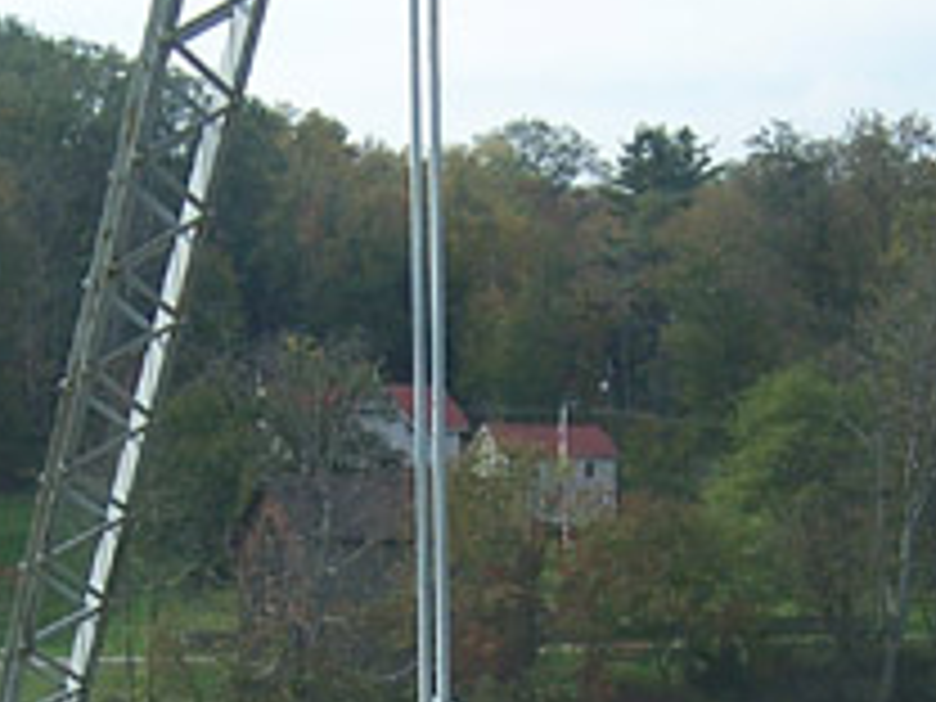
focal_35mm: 111
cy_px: 785
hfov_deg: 17.7
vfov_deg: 13.1
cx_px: 351
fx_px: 3001
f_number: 3.4
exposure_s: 1/500
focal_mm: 5.5
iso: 80
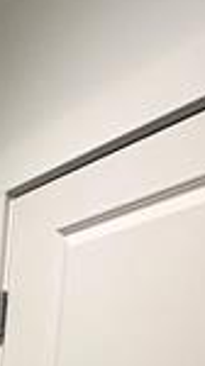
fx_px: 756
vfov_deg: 21.1
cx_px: -288
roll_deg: -0.4
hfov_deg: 12.3
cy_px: 608
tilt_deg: -12.3
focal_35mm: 78
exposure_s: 1/60
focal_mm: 2.22
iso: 200
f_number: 2.2
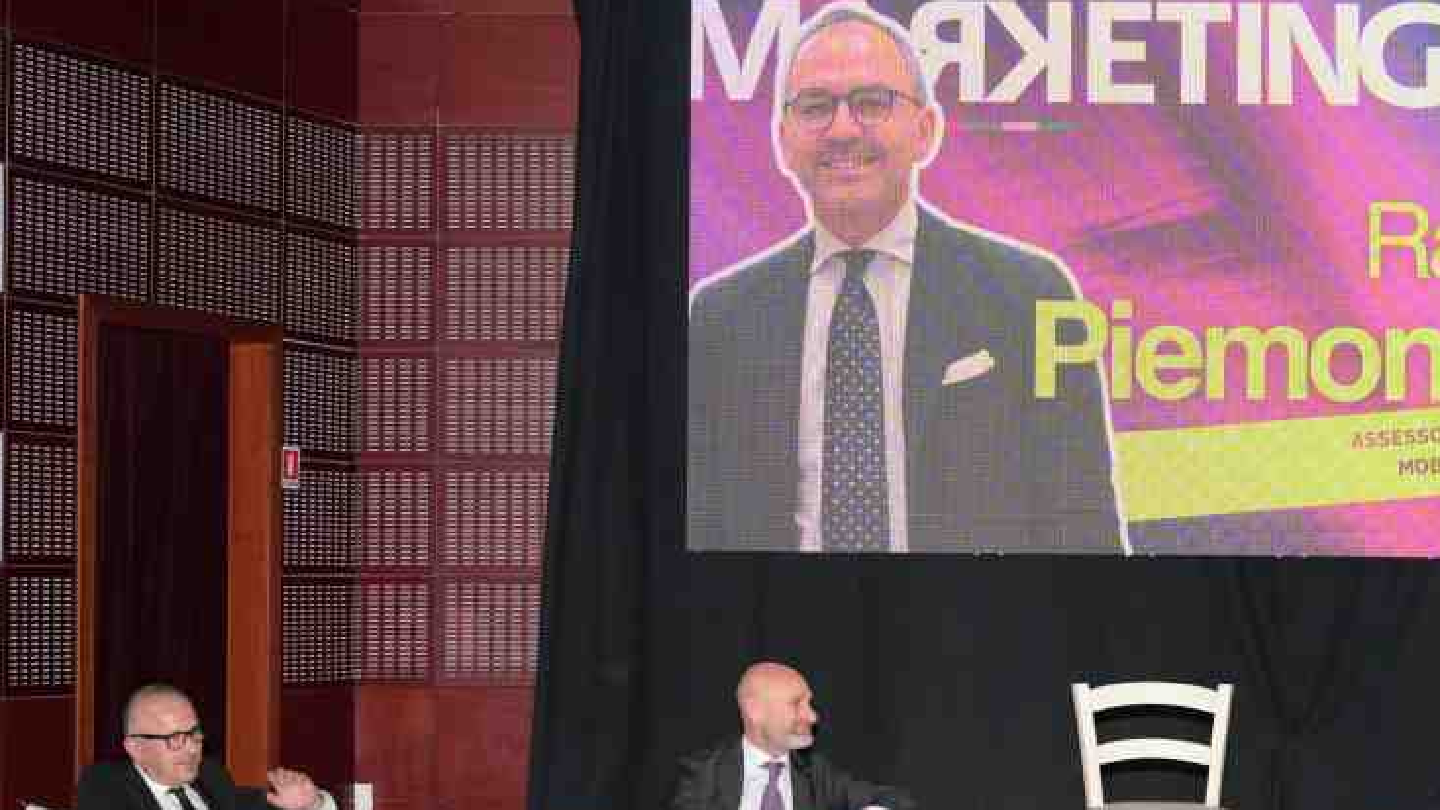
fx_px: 3399
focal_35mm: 89
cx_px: 1067
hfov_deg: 23.7
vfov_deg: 13.6
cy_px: 545
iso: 64
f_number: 3.5
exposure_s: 1/125
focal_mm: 52
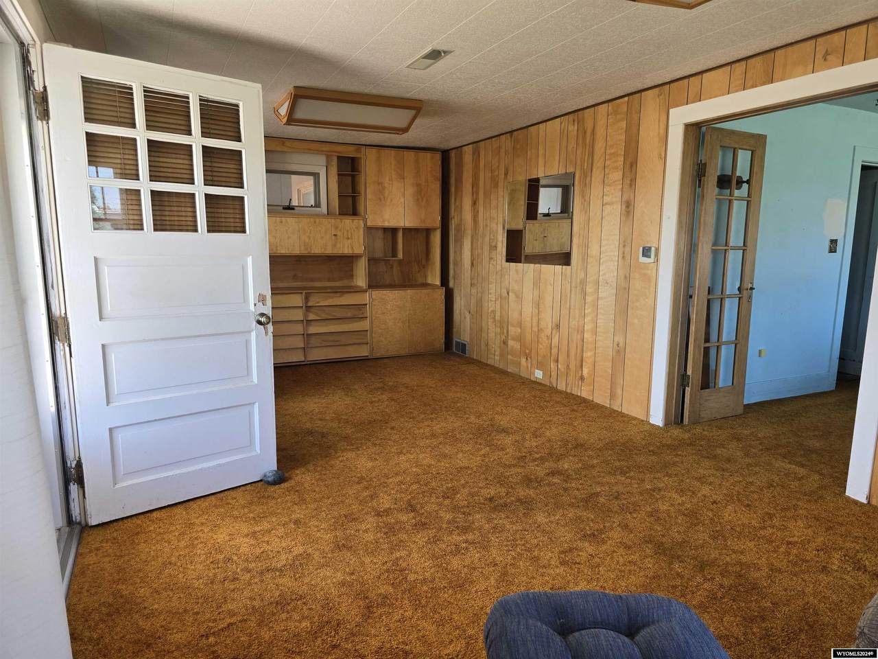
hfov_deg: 73.9
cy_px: 330
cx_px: 439
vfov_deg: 58.9
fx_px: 583
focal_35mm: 23
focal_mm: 6.3
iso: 80
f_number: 1.7
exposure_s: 1/180
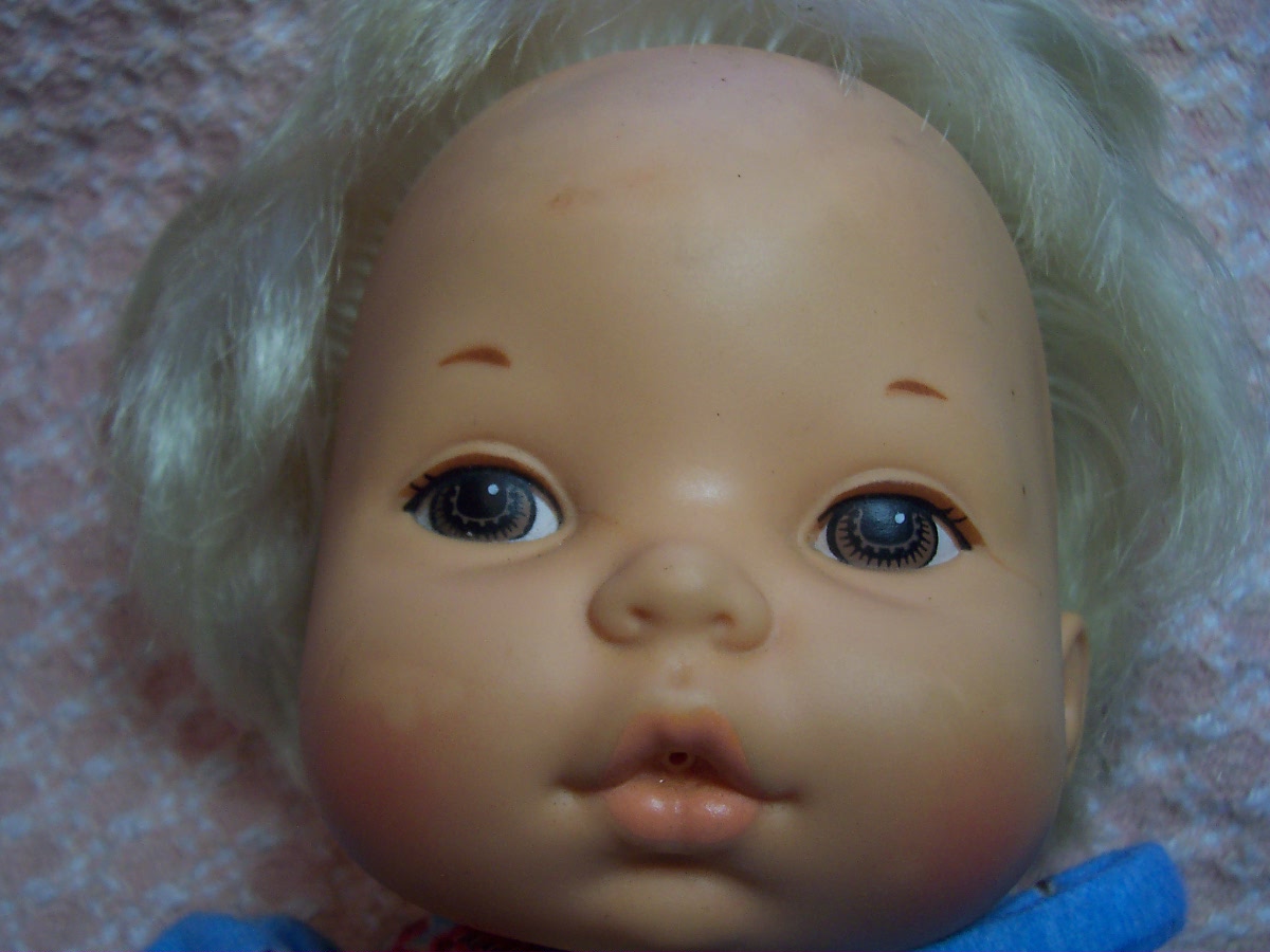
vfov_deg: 38.7
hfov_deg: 50.1
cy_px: 476
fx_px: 1357
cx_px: 635
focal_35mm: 37
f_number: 2.8
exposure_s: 1/90
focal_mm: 5.6
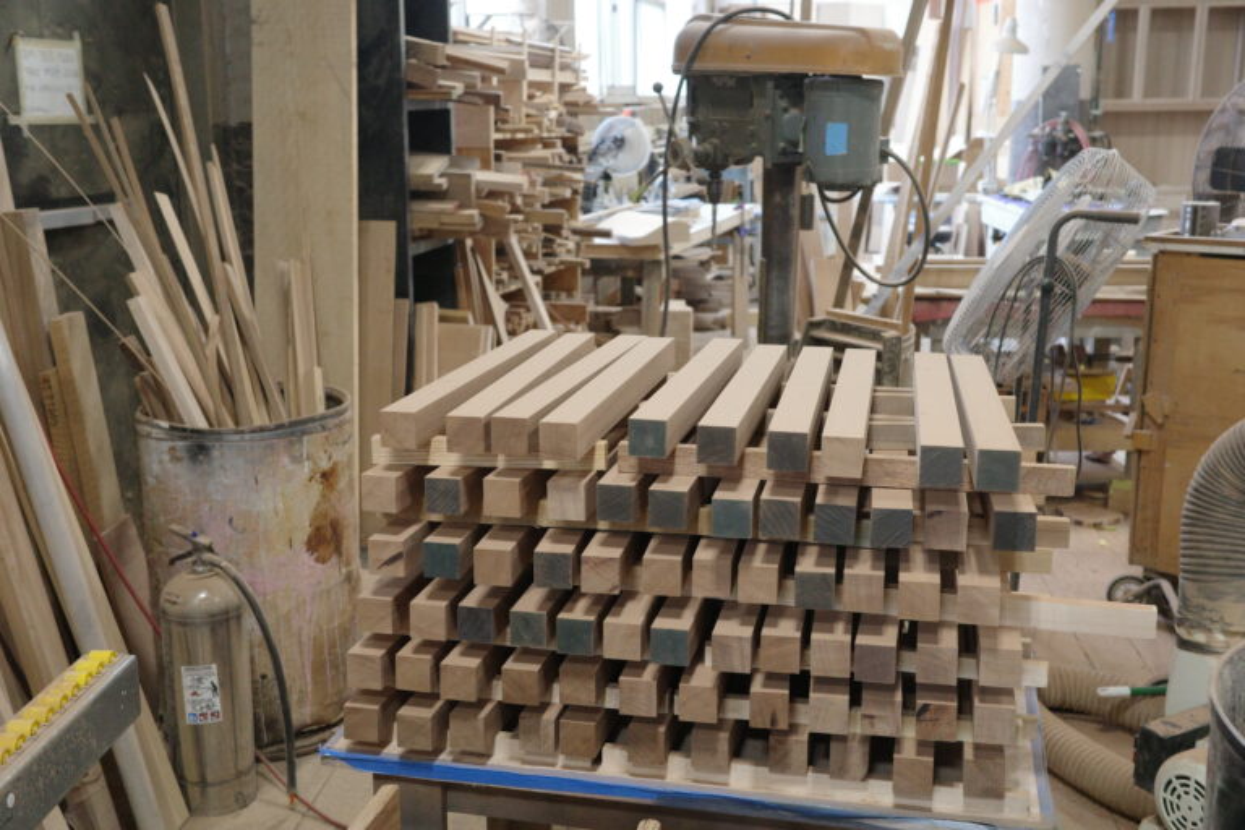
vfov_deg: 33.4
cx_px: 622
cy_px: 415
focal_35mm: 40
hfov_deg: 48.5
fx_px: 1383
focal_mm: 26
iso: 2000
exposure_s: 1/200
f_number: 3.5
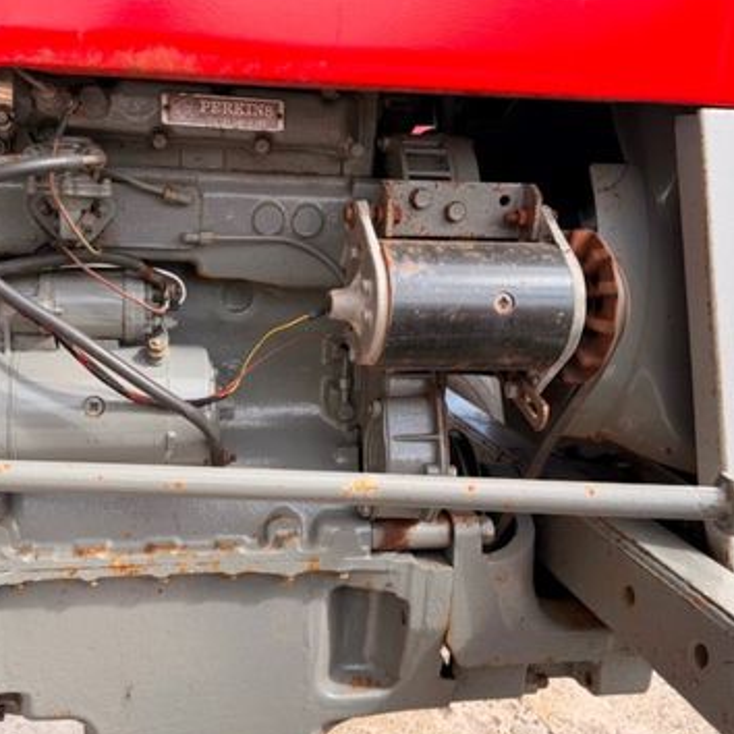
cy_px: 367
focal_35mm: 36
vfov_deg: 46.0
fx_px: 864
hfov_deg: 45.7
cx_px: 278
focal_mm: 6.76
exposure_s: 1/1046
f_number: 1.78
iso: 80
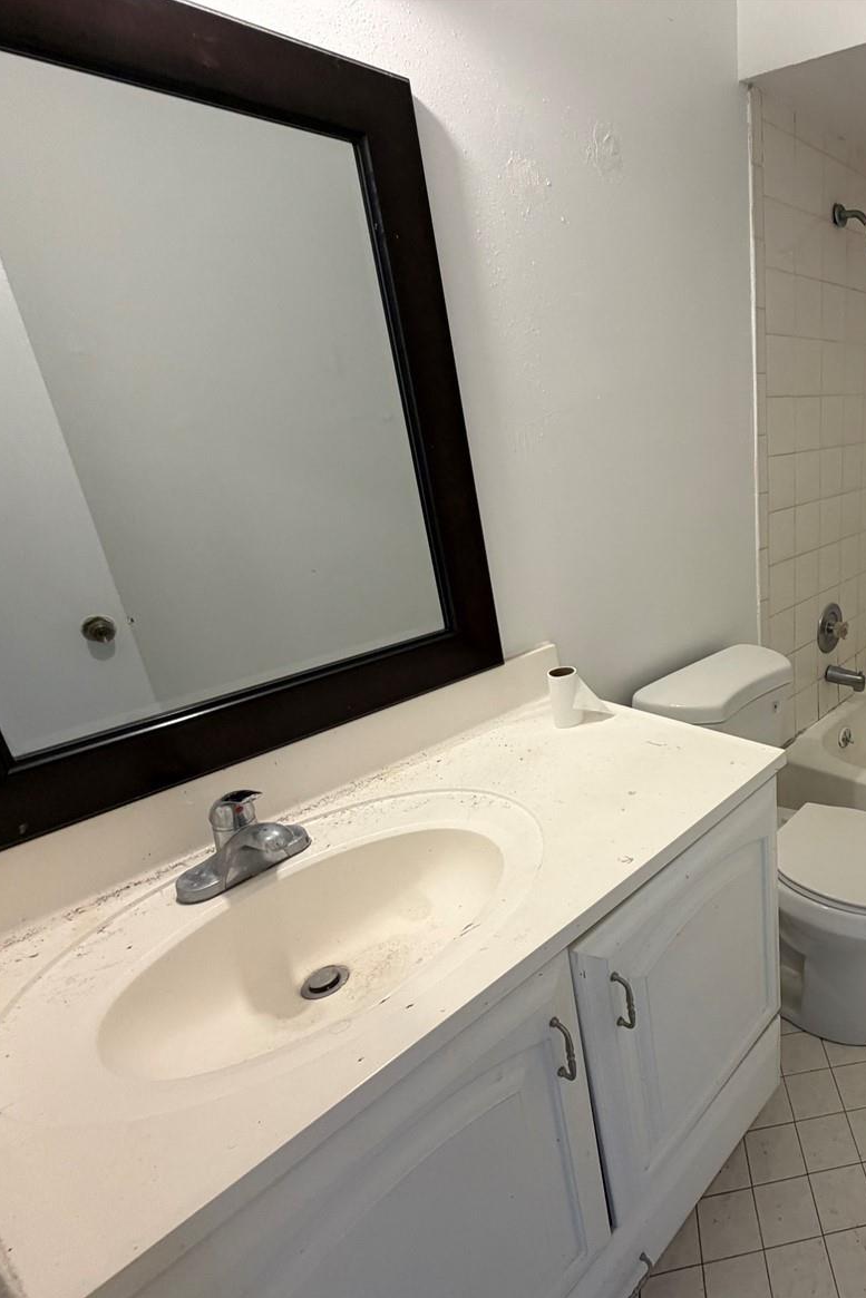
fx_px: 721
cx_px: 757
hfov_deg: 55.0
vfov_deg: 84.0
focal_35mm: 20
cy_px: 666
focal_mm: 2.22
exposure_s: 1/60
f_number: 2.2
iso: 160
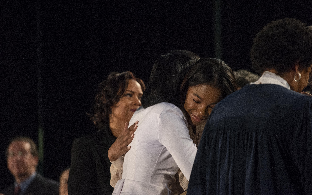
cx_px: 156
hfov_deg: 10.8
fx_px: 1650
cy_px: 98
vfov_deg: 6.8
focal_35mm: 194
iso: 2500
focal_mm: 190
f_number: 4
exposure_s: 1/320
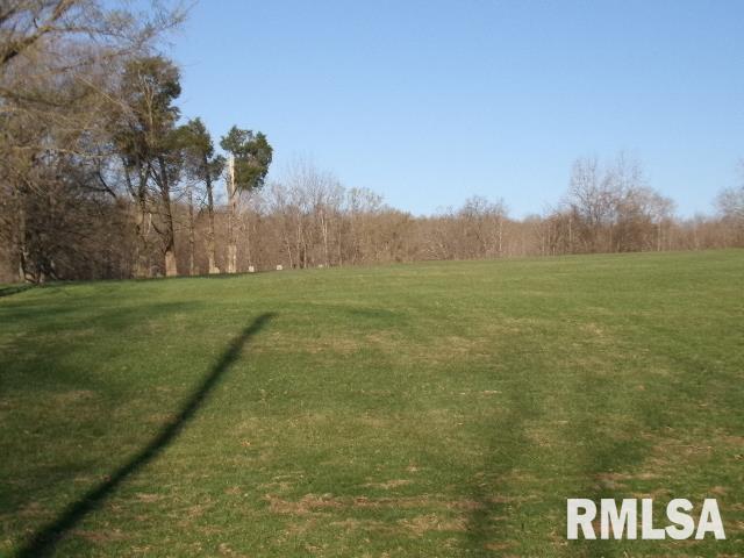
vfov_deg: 21.3
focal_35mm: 69
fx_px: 1483
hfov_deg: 28.2
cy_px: 279
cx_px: 372
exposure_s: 1/60
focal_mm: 12.3
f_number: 13.99
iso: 100
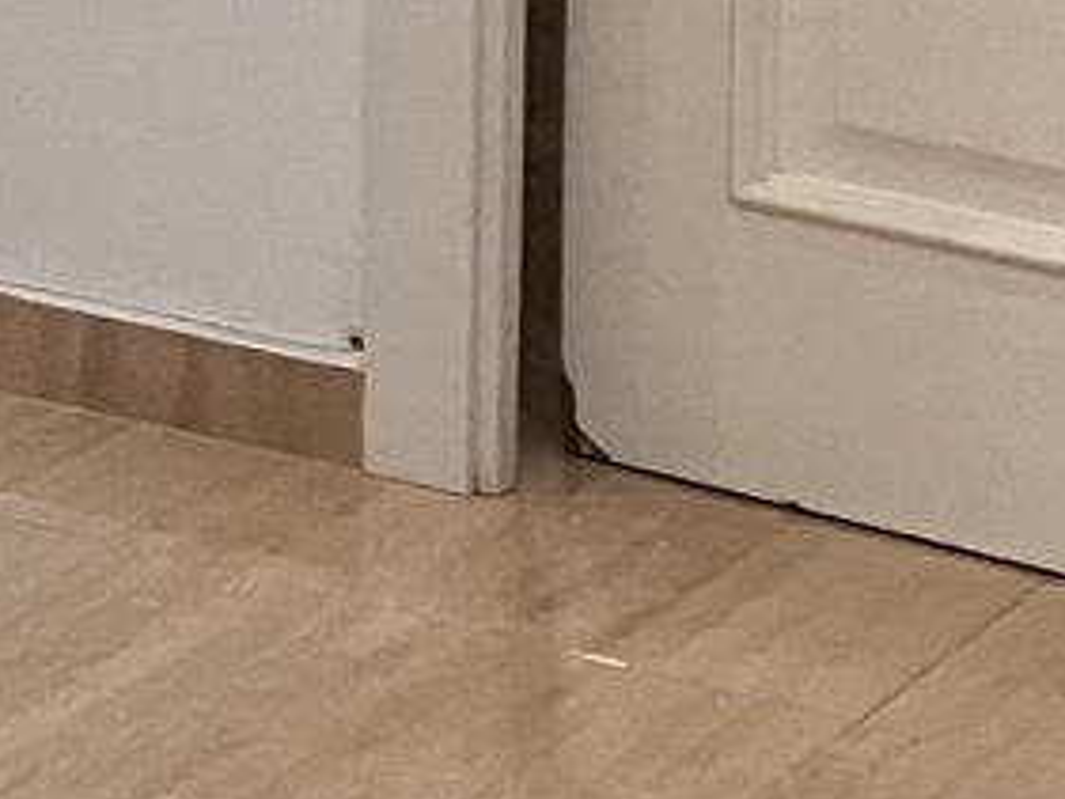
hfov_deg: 8.5
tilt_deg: -3.9
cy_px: -1064
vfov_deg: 7.3
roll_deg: +0.7
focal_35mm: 191
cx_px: -2259
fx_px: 5879
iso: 100
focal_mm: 3.99
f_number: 1.8
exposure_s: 1/50
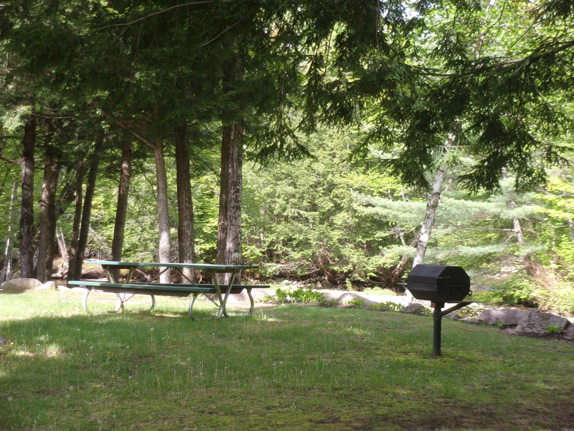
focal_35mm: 78
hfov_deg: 25.0
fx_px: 1293
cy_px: 216
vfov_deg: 18.9
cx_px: 287
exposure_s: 1/56
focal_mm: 14
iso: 80
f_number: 5.4
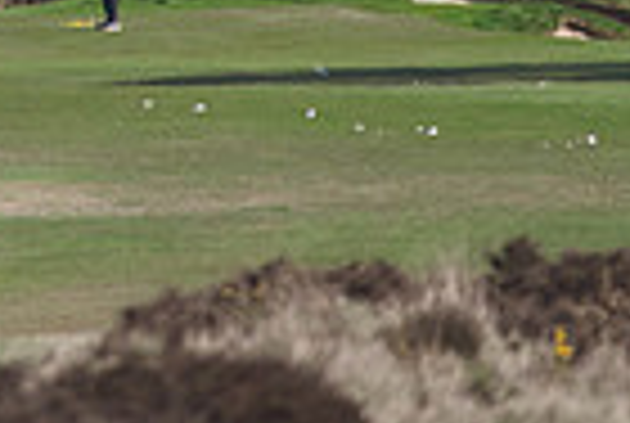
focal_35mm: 1861
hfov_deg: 1.1
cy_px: -394
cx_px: -454
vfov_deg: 0.7
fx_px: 32637
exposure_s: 1/3200
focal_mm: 300
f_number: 5.6
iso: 400
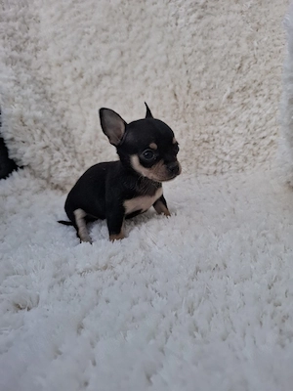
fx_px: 260
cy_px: 196
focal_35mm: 23
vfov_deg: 73.9
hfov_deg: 58.9
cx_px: 146
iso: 50
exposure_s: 1/100
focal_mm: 5.54
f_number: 1.8
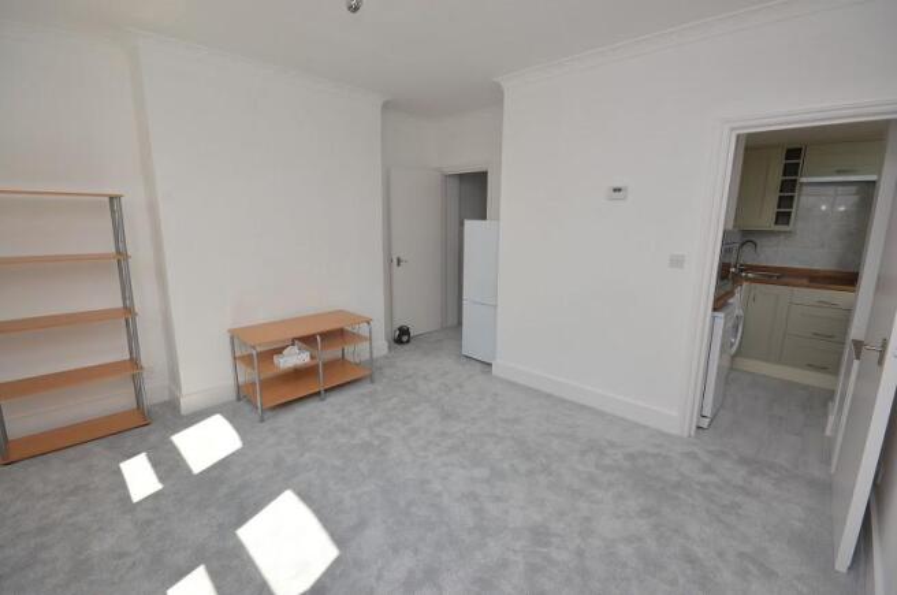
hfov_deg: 100.5
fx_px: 373
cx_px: 448
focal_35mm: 15
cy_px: 298
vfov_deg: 77.1
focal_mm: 10
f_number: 10
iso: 400
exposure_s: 1/200
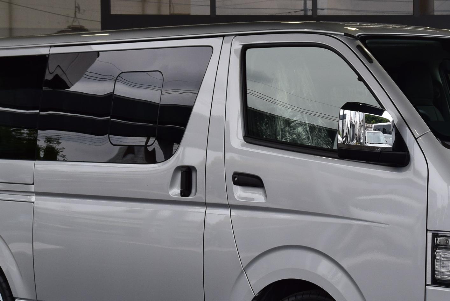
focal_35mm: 111
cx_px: 293
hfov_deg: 18.4
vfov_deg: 12.3
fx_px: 1389
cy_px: 237
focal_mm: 35
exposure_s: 1/400
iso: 400
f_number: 11
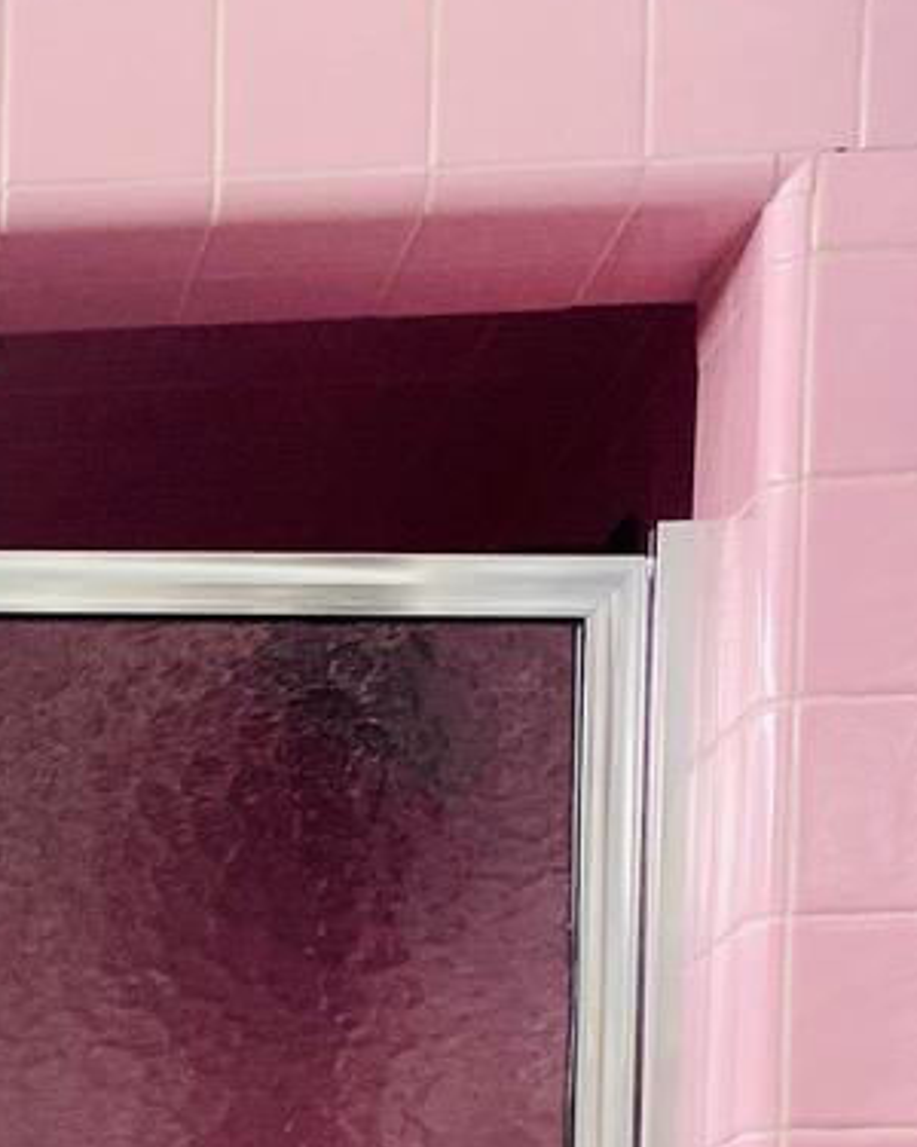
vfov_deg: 15.4
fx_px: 3528
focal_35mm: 104
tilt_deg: -7.4
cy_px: 2184
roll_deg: +1.4
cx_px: -480
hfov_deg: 13.9
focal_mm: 4.25
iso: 100
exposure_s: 1/120
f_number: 1.8
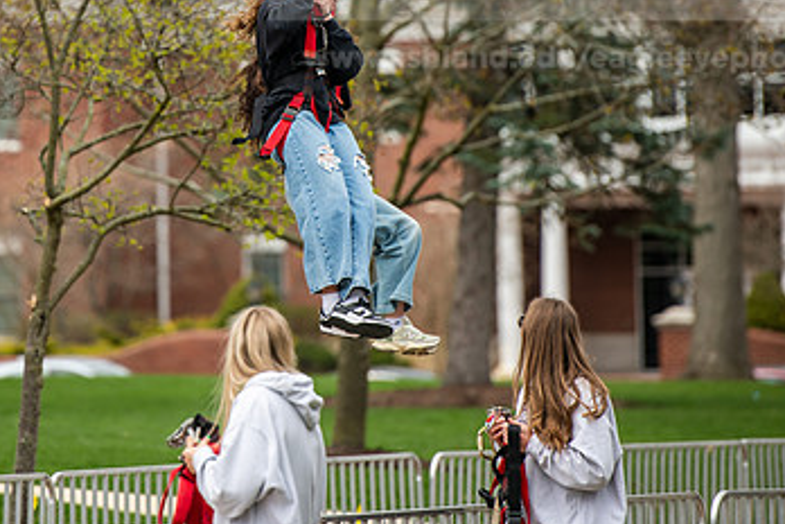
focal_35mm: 333
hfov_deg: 6.2
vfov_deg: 4.1
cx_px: 201
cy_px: 105
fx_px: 7261
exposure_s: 1/1250
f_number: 3.2
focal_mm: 200
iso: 100
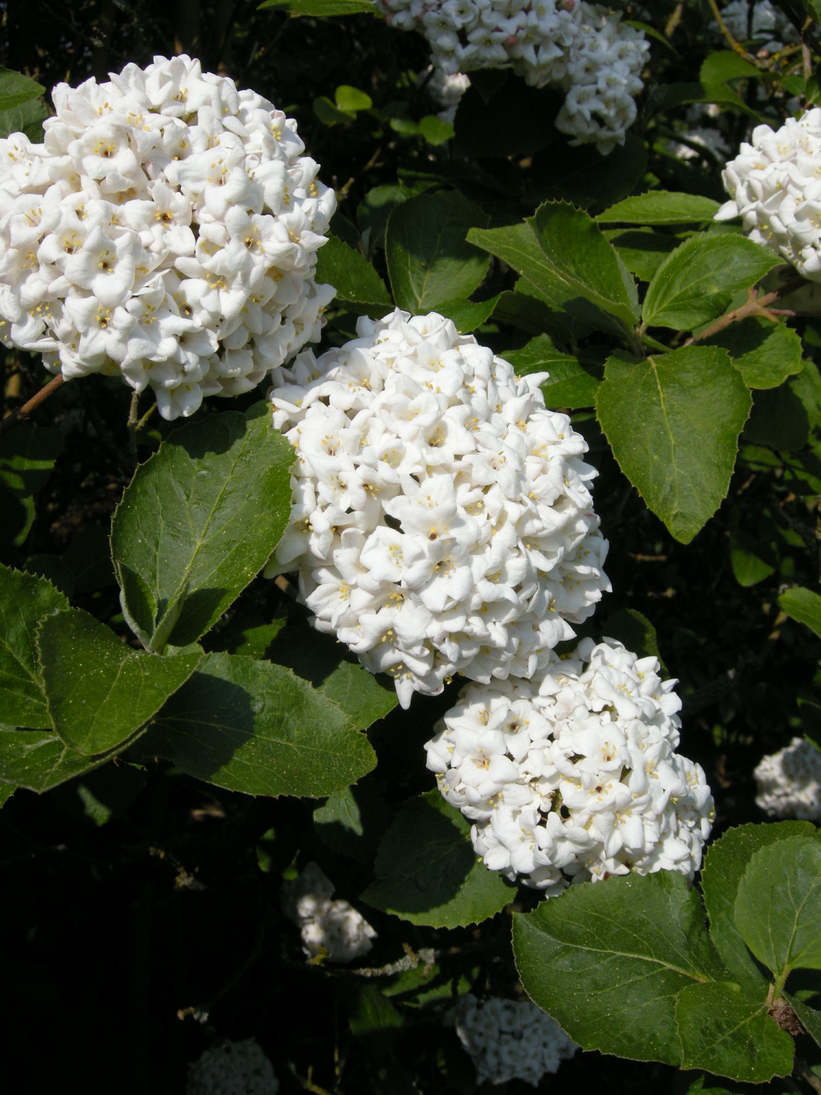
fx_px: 1265
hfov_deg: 36.0
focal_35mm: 40
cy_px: 548
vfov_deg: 46.8
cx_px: 410
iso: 64
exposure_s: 1/357
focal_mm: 8.5
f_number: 6.4
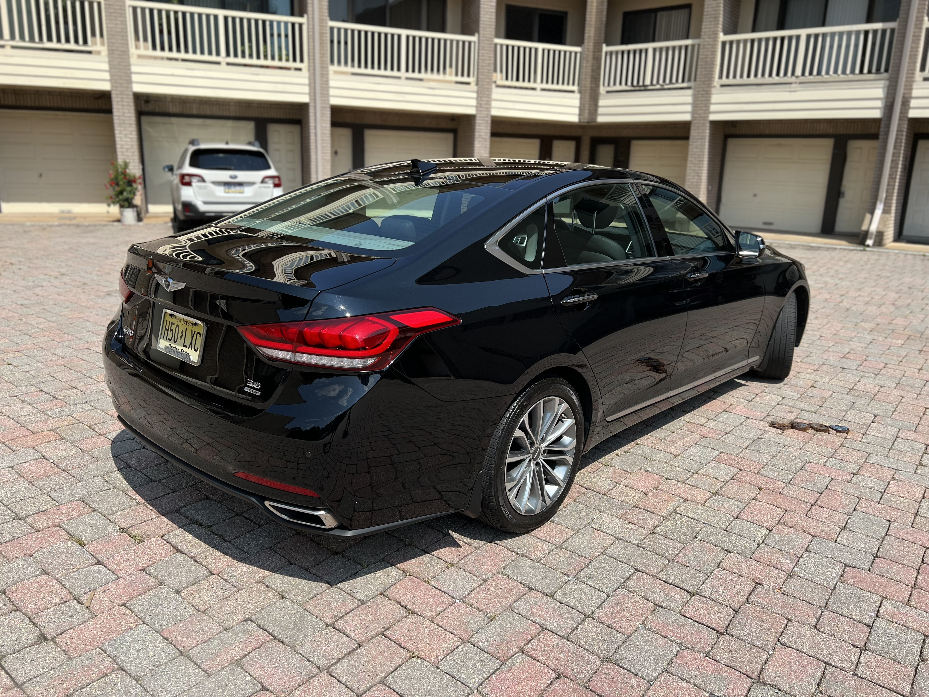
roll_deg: -1.6
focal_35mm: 26
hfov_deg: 67.3
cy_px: 348
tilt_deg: -14.7
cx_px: 464
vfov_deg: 53.1
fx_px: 698
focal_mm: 5.7
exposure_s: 1/3571
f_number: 1.5
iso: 50
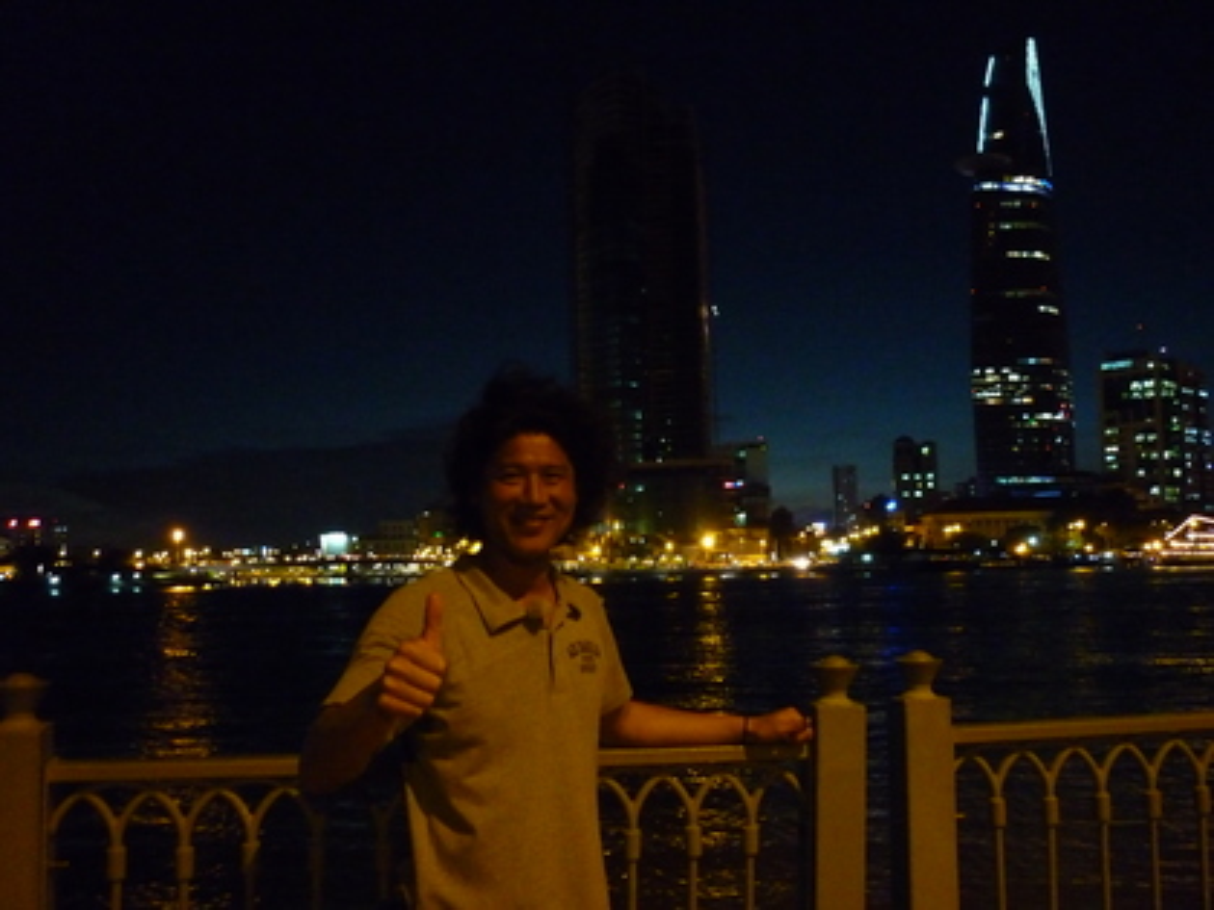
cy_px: 455
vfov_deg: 42.9
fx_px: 1157
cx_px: 607
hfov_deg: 55.4
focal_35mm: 33
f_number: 2.8
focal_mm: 5.5
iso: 800
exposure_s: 1/8
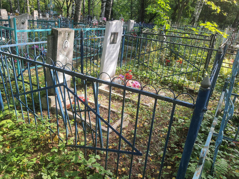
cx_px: 120
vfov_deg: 53.1
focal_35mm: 26
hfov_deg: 67.3
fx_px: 180
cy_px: 90
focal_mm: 4.32
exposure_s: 1/211
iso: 50
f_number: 1.7
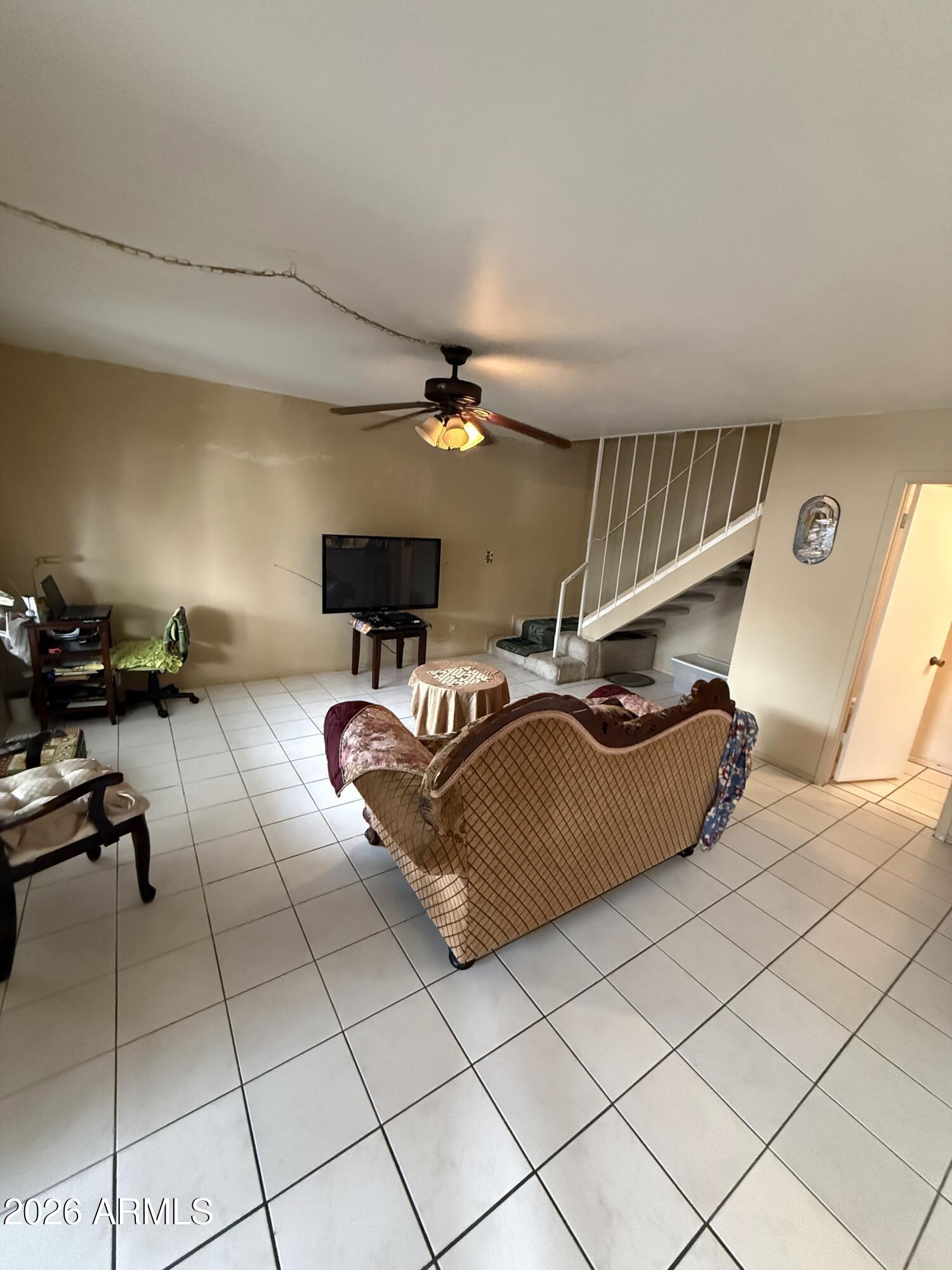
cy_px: 635
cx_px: 476
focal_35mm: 14
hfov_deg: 85.7
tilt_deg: -13.2
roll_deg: -4.6
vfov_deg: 102.1
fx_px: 513
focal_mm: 2.22
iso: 1250
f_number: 2.2
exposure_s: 1/60
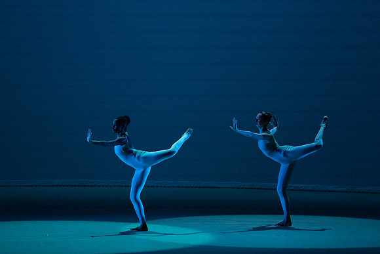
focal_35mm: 241
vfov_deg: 5.7
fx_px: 2544
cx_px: 190
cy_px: 127
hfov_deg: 8.5
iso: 16000
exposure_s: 1/400
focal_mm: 241
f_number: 5.6
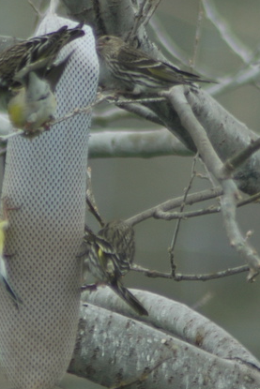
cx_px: 102
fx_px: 13410
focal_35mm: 1239
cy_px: 39
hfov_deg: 1.1
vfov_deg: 1.7
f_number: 5.6
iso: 200
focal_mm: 300
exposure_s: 1/250
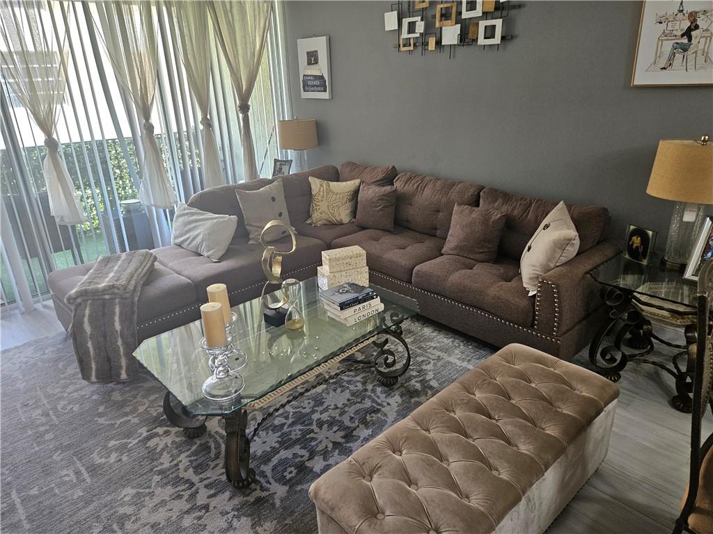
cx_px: 356
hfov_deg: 73.9
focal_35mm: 23
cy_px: 267
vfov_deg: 58.9
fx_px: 474
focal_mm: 5.4
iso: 250
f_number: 1.8
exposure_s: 1/120
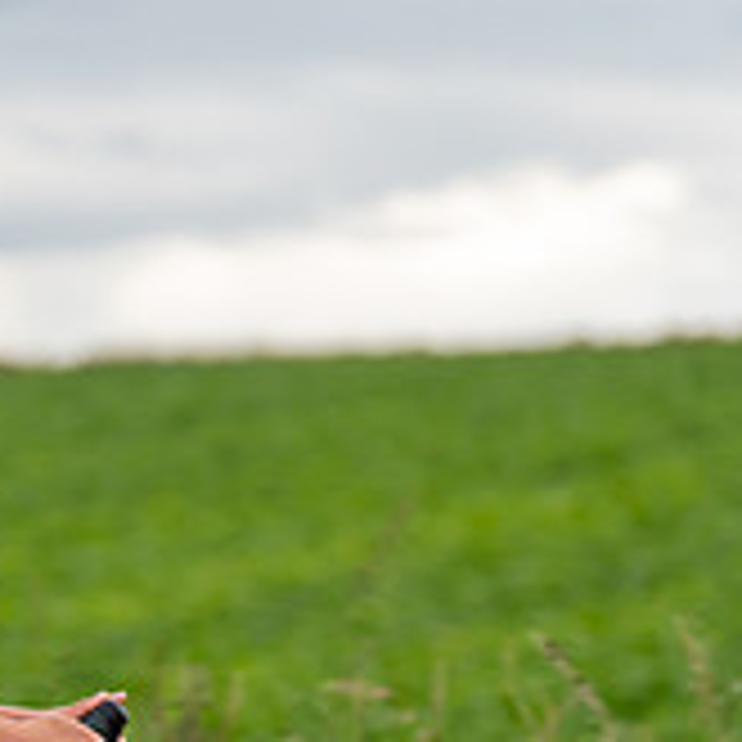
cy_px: 605
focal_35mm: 286
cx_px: -418
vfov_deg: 6.1
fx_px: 6936
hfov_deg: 6.0
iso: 500
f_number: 3.2
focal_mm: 96
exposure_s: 1/800
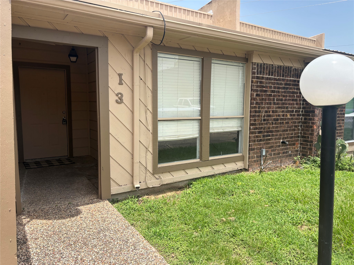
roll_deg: +0.5
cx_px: 177
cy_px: 132
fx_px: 266
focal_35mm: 26
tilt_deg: -5.3
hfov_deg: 67.3
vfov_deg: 53.1
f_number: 1.6
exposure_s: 1/2012
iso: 50
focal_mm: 5.96
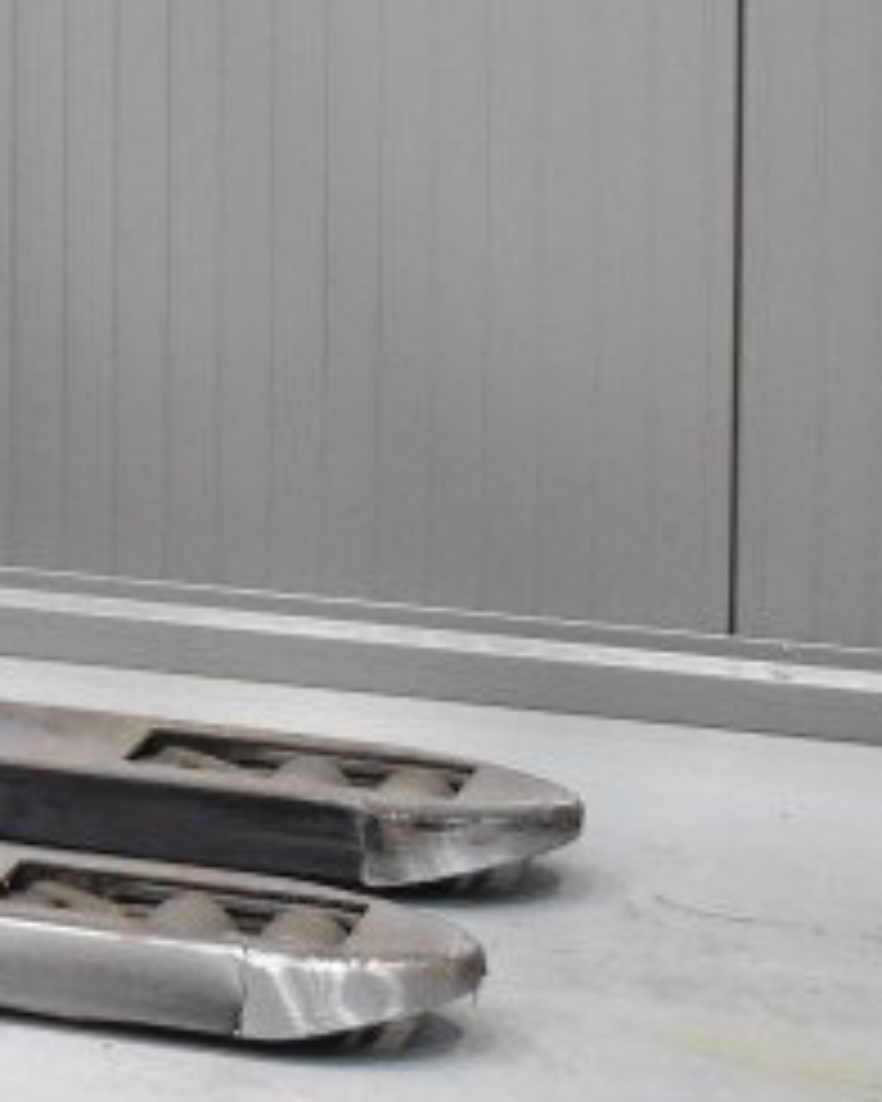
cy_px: -472
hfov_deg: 9.5
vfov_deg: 12.2
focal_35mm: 152
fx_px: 4960
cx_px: -922
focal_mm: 22
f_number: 4.5
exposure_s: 1/50
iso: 1250
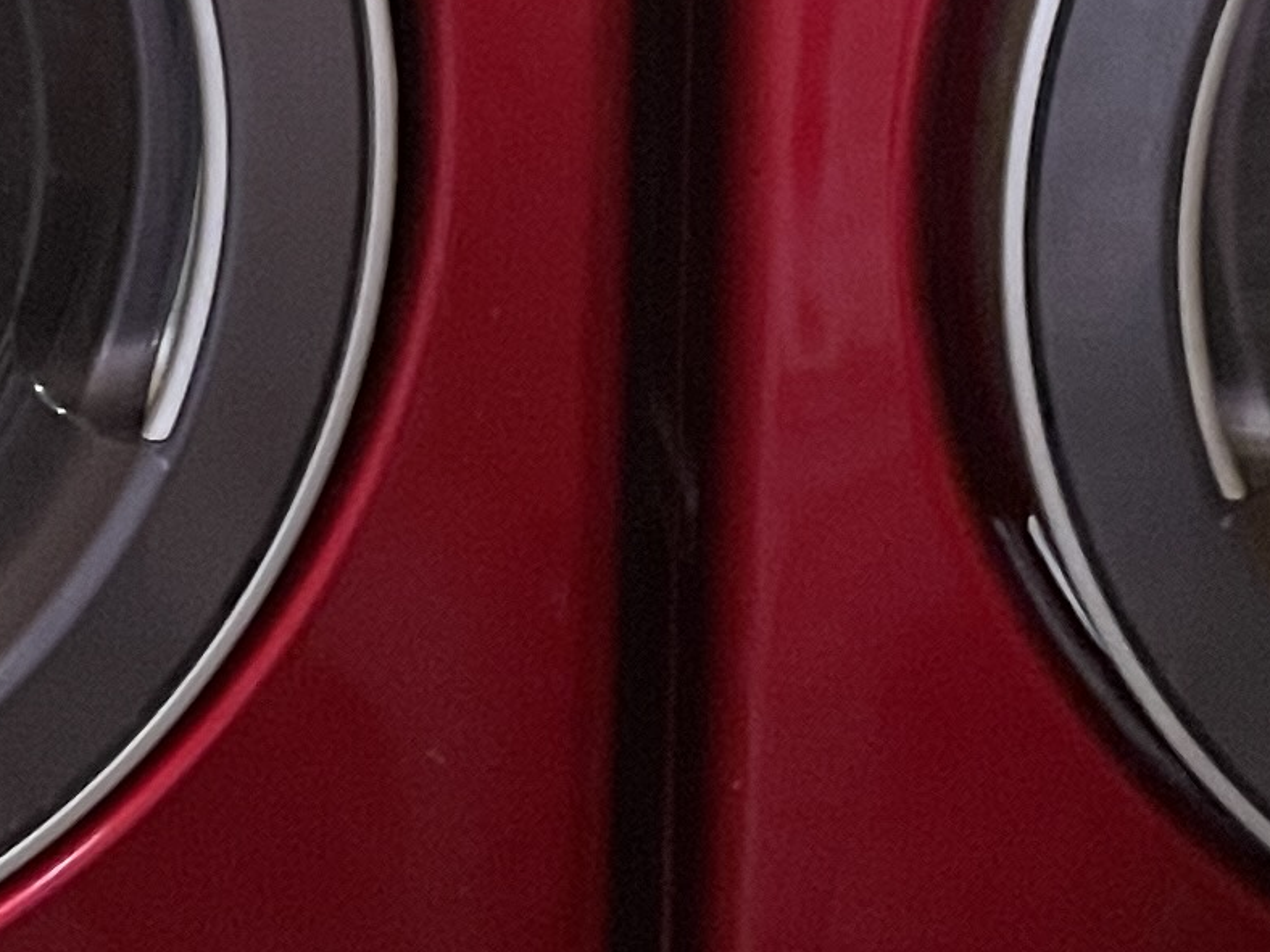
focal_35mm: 133
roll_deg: +0.1
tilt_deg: -14.7
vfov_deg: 10.8
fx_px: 4880
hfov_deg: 14.7
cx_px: 184
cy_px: -448
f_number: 1.6
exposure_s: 1/30
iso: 640
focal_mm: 4.2
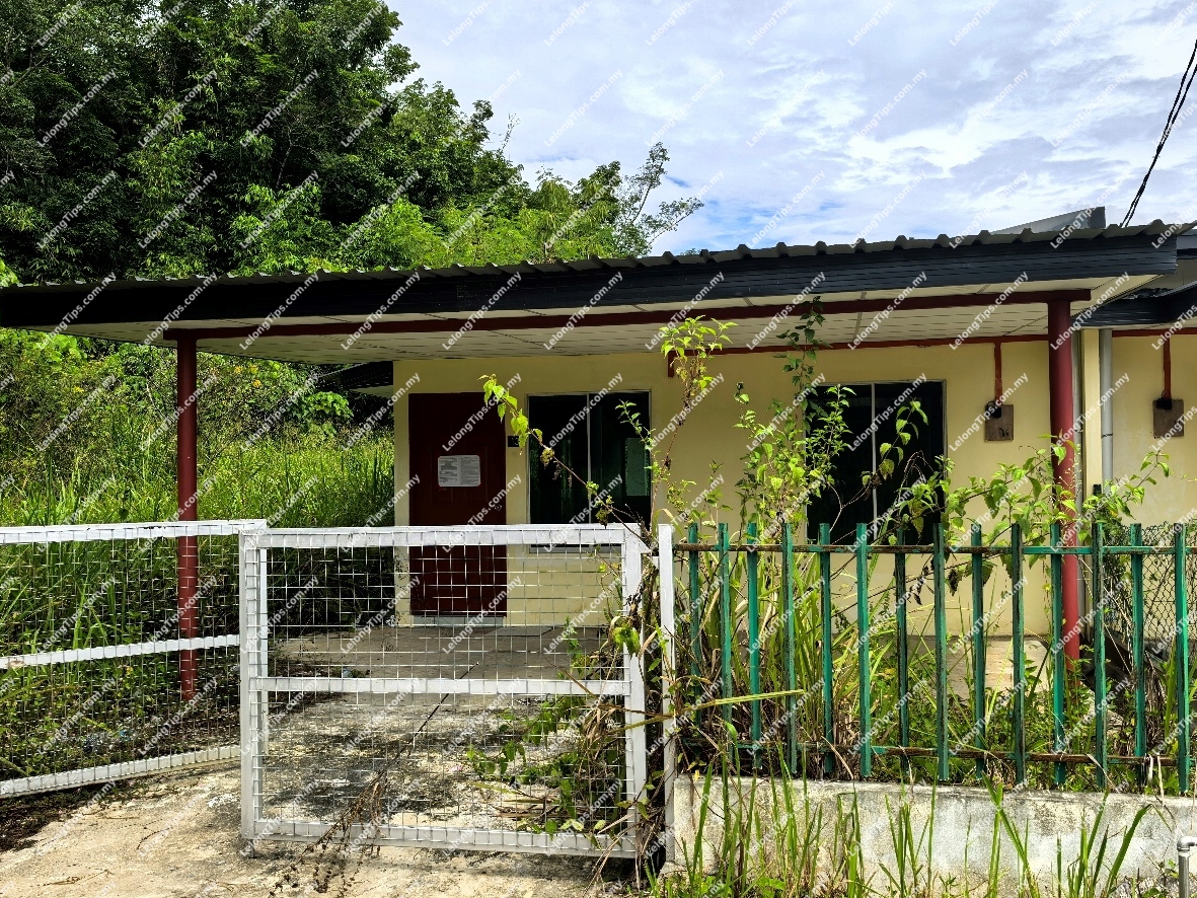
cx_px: 567
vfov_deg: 48.2
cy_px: 438
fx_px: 1003
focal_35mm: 29
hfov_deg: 61.6
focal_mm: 6.98
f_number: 2
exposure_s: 1/2433
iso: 50
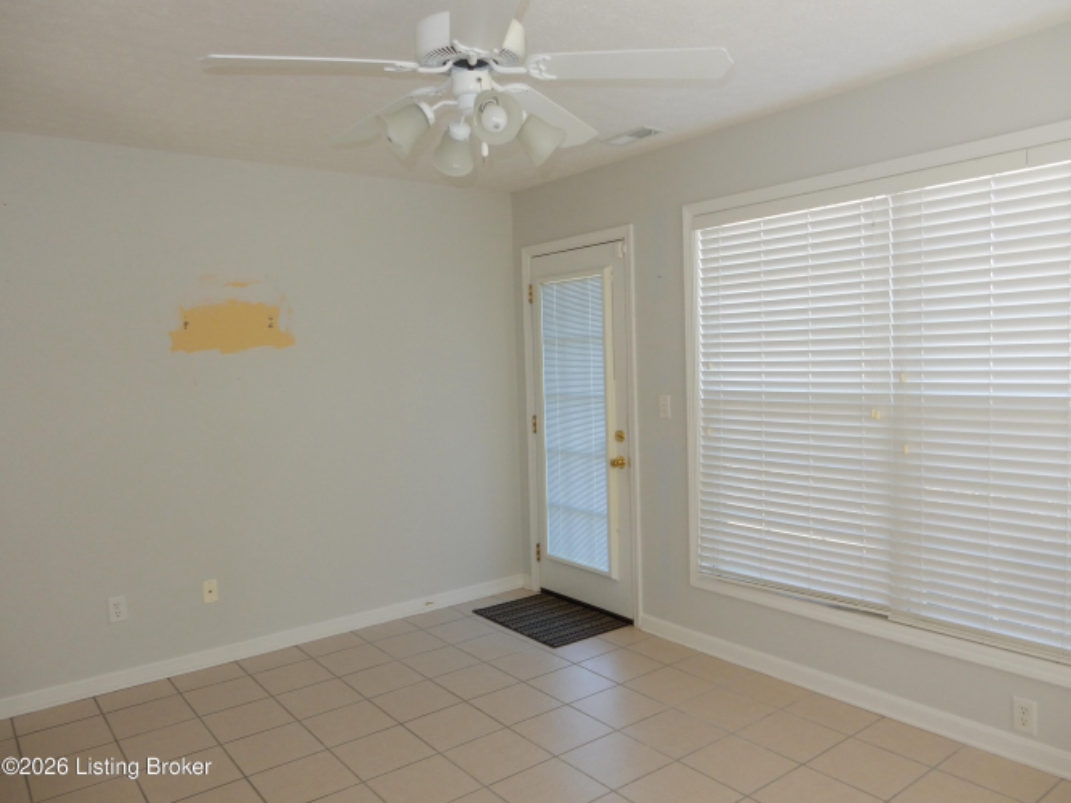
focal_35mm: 25
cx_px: 536
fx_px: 773
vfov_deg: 54.9
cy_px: 402
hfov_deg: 69.4
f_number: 3.7
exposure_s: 1/50
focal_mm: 4.5
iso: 125
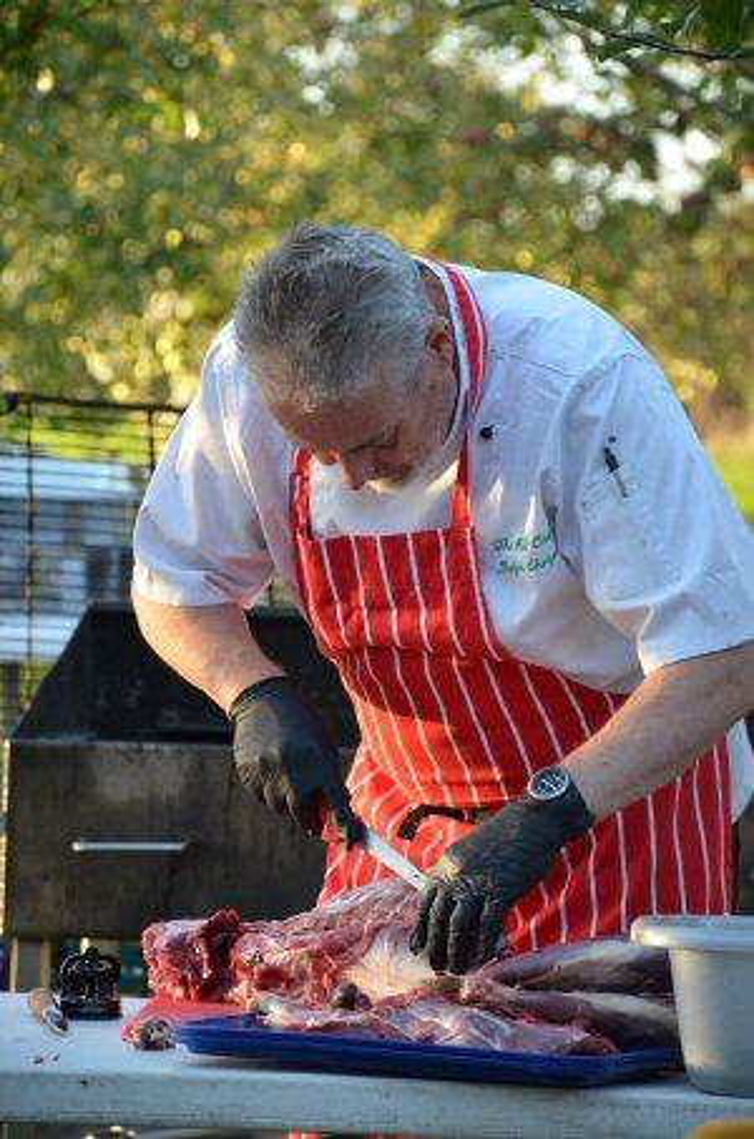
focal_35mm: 210
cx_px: 377
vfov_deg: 9.8
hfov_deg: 6.5
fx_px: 6627
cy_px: 570
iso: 1250
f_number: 5.6
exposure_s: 1/250
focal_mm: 140
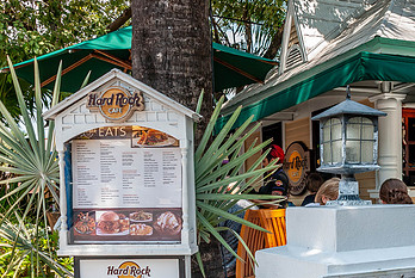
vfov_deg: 29.5
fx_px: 519
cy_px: 209
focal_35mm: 45
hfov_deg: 43.2
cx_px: 262
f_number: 5.6
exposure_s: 1/125
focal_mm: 18
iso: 100
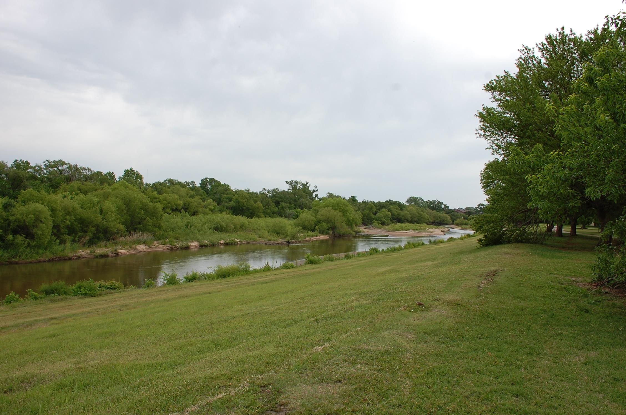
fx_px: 573
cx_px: 313
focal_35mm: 33
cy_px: 208
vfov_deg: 39.8
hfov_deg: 57.3
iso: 200
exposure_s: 1/250
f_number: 8
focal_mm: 22
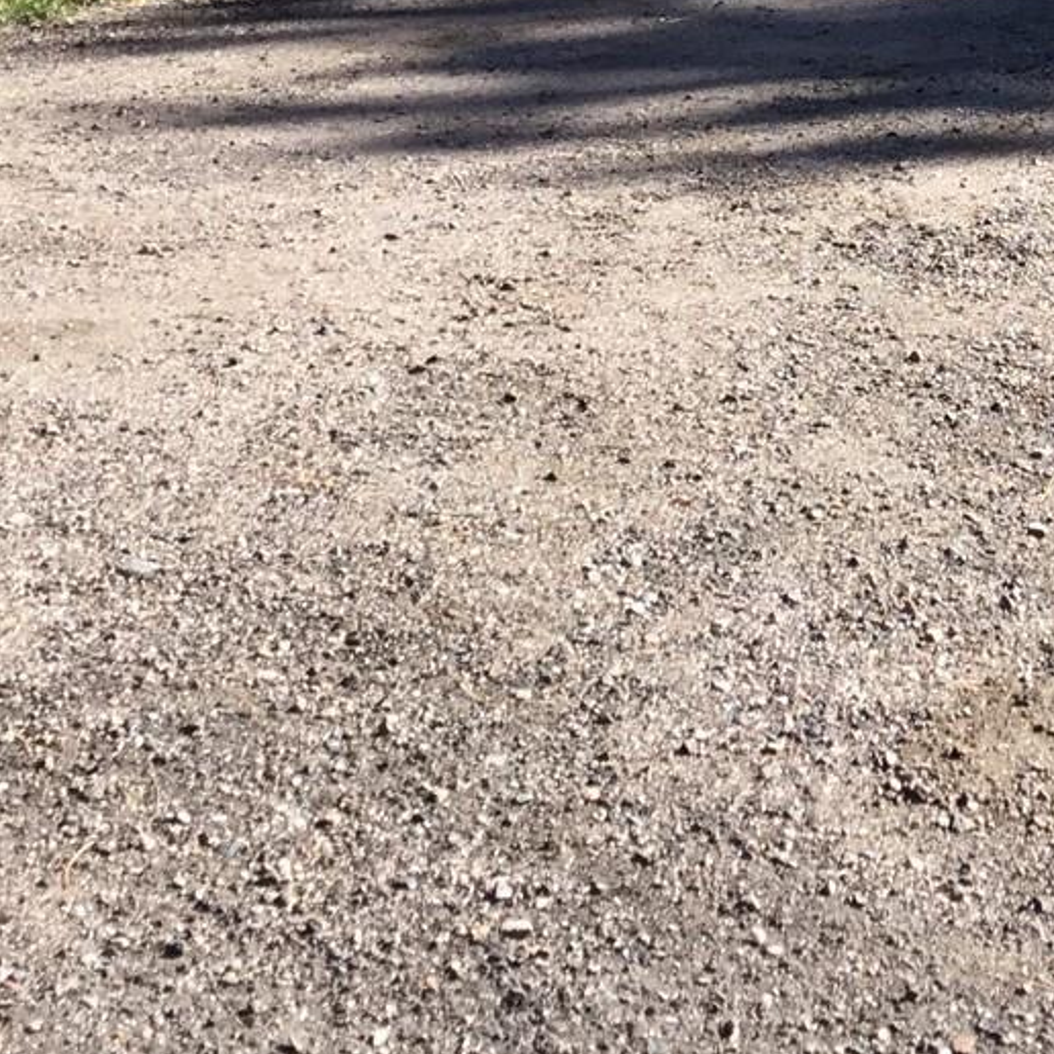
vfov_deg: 19.4
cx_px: 1107
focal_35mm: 85
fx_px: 2928
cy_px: -139
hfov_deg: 19.7
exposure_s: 1/532
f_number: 2.4
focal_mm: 3.3
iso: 25
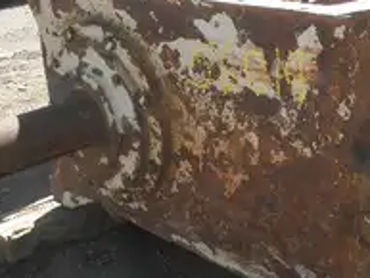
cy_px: 169
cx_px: 263
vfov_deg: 25.2
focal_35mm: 58
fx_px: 620
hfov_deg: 32.8
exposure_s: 1/320
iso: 64
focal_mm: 5
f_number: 3
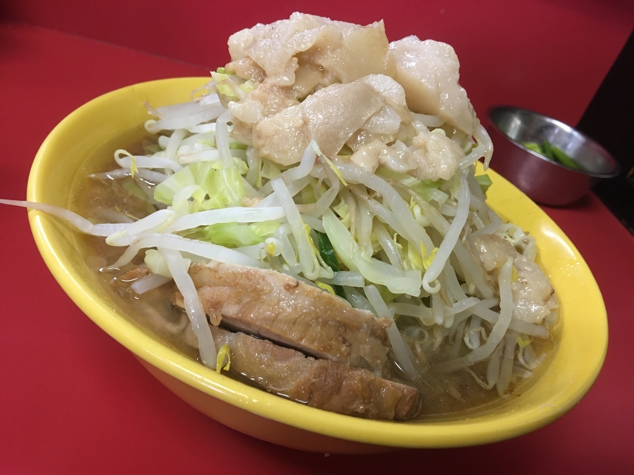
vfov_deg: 48.2
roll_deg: -18.9
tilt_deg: -32.5
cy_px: 238
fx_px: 531
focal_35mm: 29
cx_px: 317
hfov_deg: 61.7
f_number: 2.2
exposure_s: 1/33
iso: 160
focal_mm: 4.15
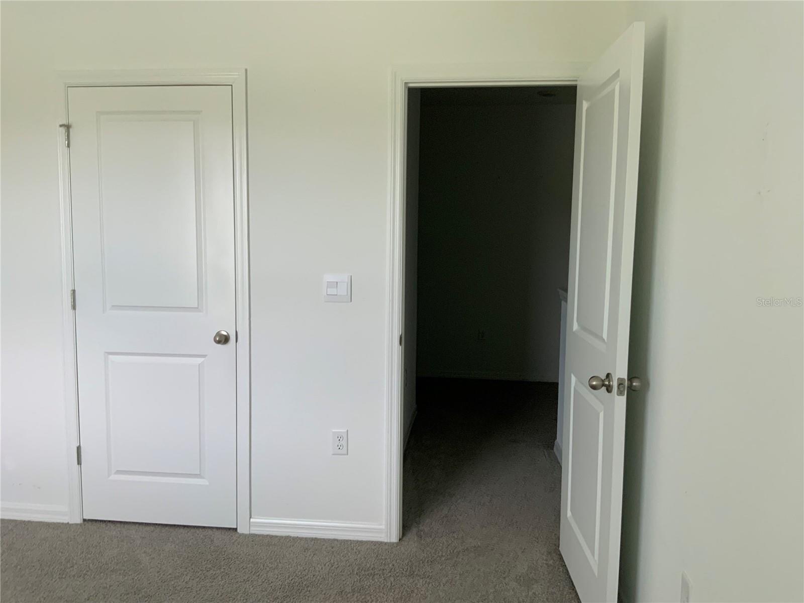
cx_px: 402
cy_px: 302
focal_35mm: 29
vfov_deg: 48.2
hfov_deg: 61.7
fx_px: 674
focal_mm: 3
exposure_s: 1/122
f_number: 1.8
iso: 64
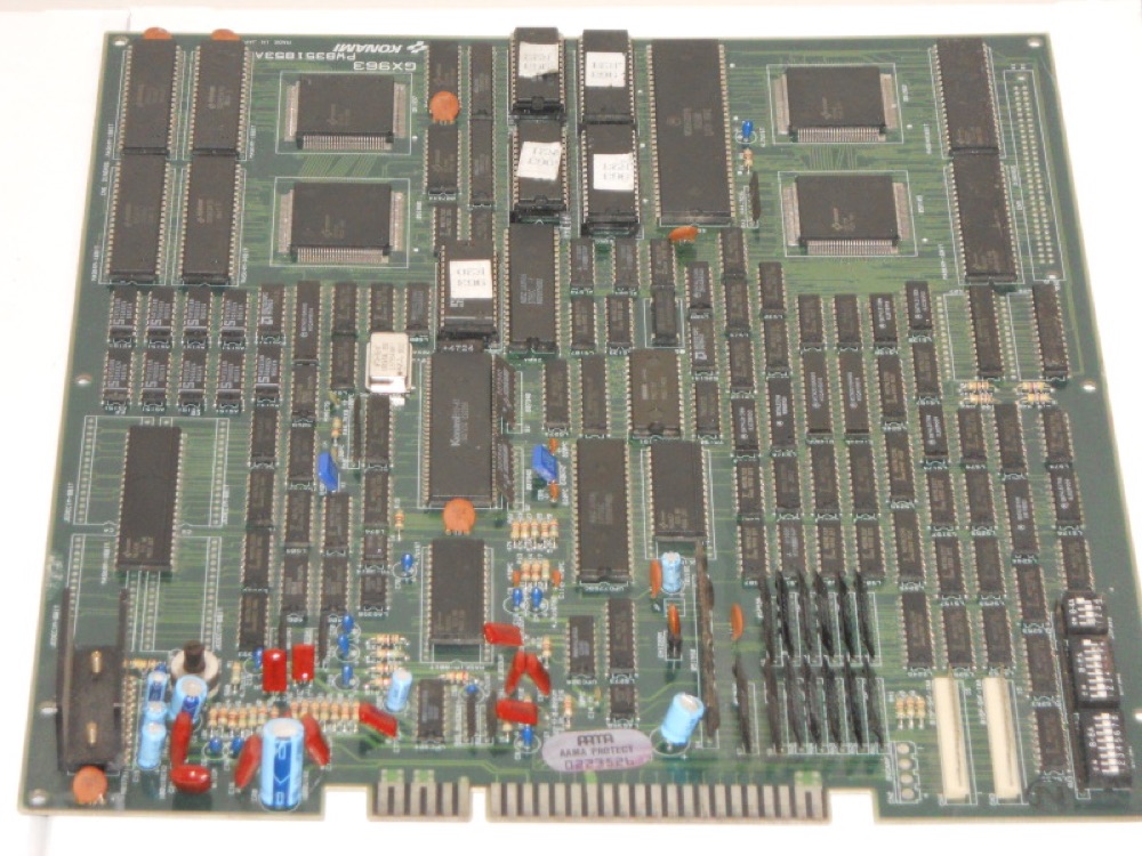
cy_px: 428
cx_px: 571
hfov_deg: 15.6
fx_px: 4157
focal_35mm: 126
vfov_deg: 11.8
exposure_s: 1/60
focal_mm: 22.6
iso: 640
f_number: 6.2
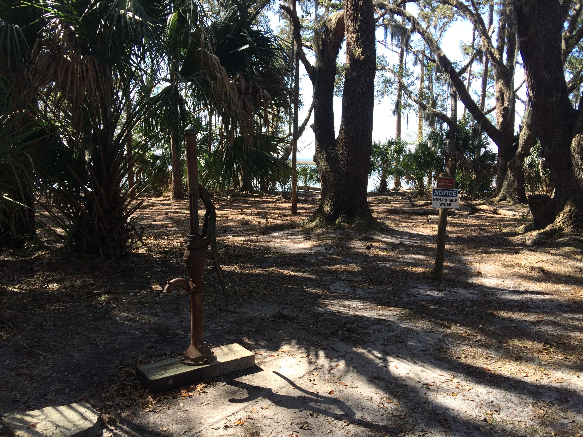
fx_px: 488
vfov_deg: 48.2
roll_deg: -2.2
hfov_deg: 61.7
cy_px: 218
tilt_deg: -6.0
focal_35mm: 29
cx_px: 292
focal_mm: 4.15
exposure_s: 1/373
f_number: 2.2
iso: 32
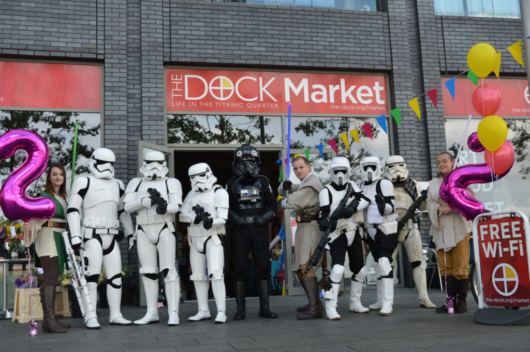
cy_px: 176
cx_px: 265
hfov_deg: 46.4
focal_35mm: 42
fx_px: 618
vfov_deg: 31.8
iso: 110
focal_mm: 28
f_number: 5.6
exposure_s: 1/125
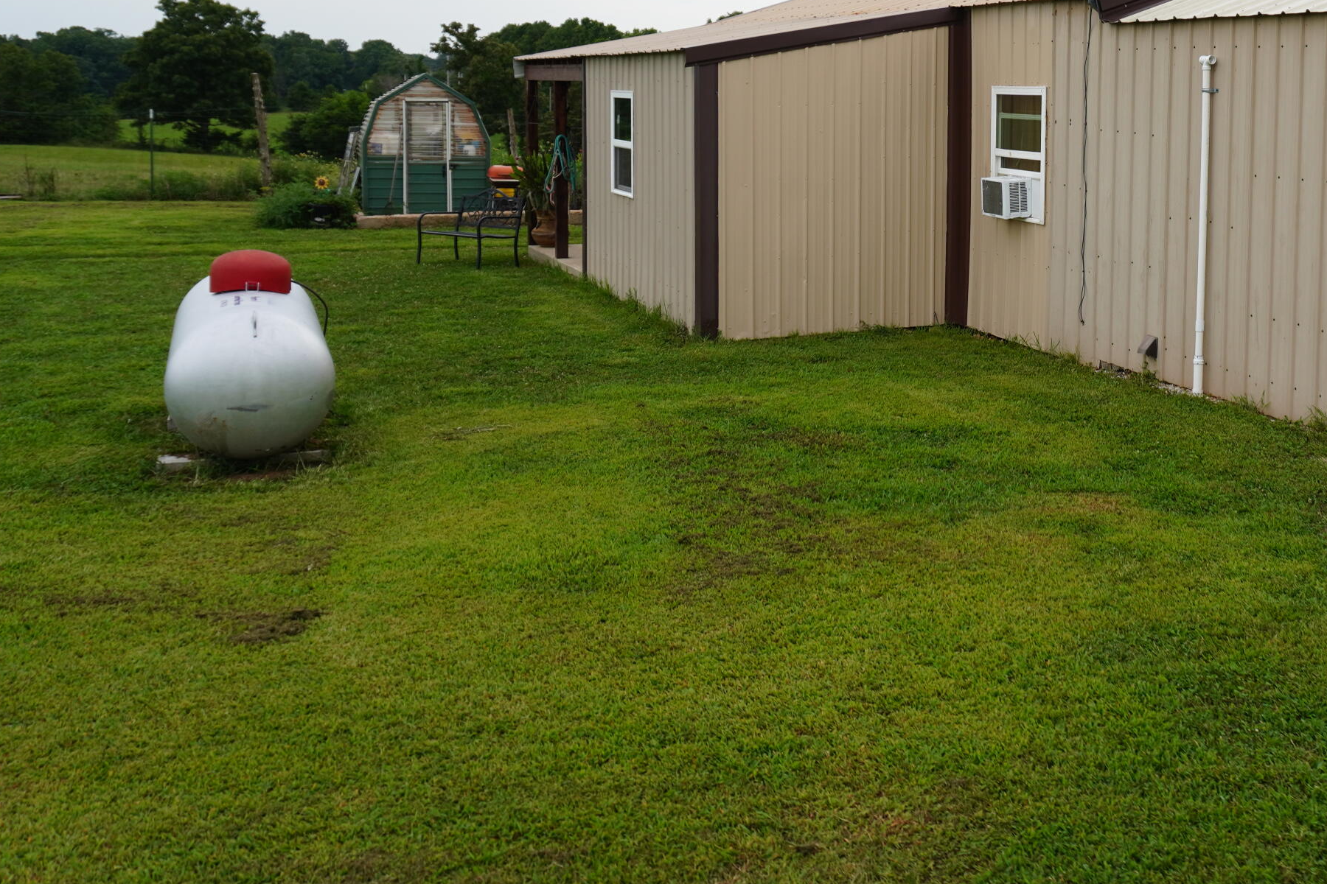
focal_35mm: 40
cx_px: 1084
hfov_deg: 45.7
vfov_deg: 32.7
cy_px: 219
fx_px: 1474
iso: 100
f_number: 5
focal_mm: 16
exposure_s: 1/200
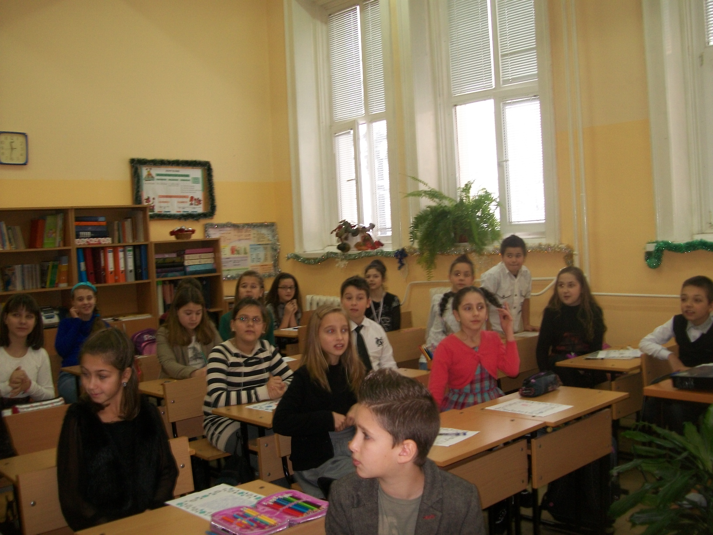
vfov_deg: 39.7
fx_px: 742
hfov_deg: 51.4
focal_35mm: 36
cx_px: 356
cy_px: 268
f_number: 2.7
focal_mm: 6
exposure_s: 1/30
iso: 80
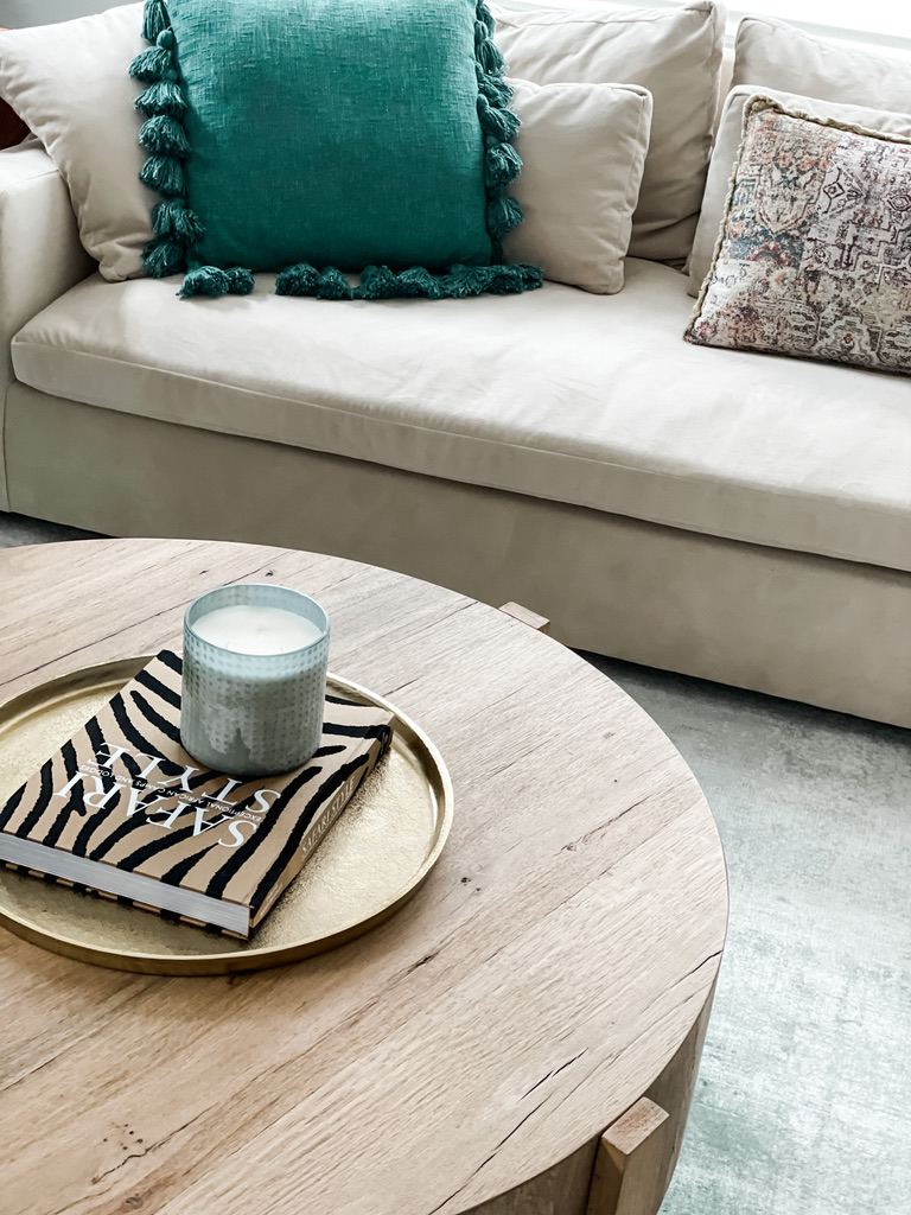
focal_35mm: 52
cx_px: 456
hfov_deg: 28.0
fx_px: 1825
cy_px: 608
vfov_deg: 36.8
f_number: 2
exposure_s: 1/40
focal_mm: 6
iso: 200
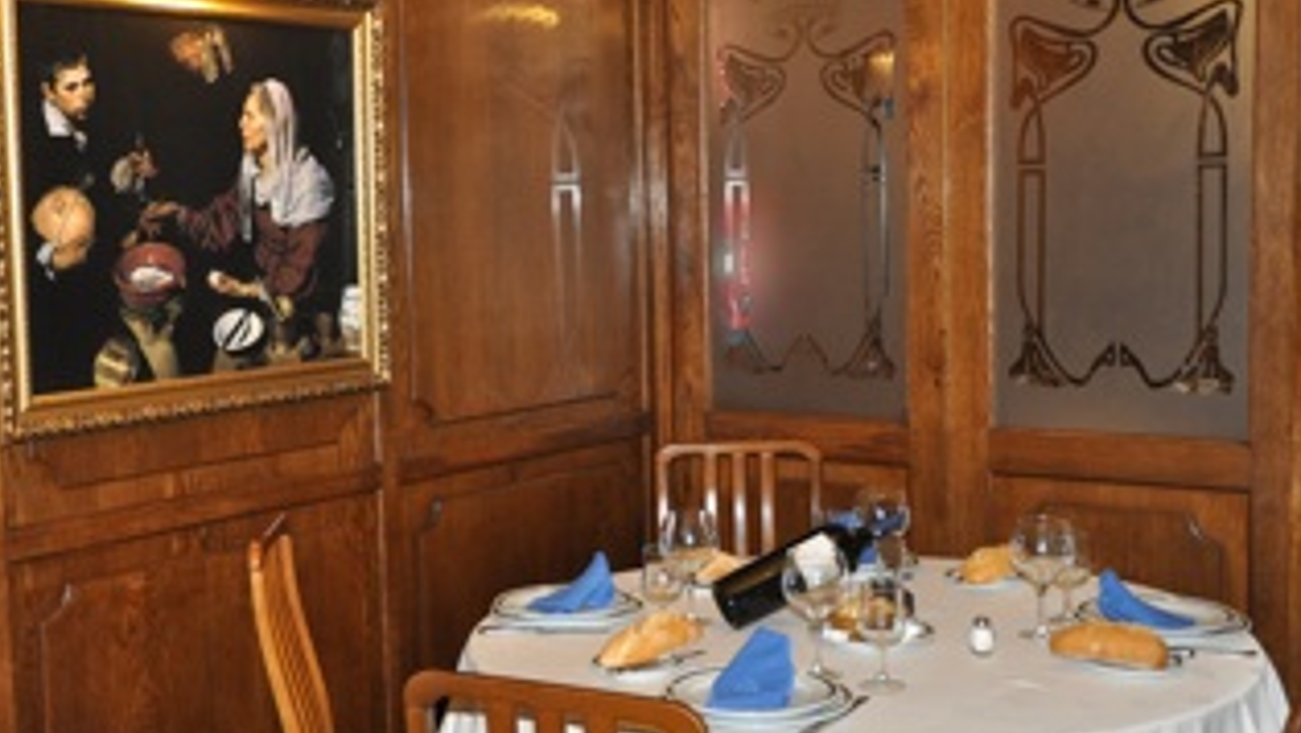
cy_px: 381
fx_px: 1714
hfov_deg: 41.5
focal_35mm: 50
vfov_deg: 24.1
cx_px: 556
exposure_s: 1/60
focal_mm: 25
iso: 800
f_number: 4
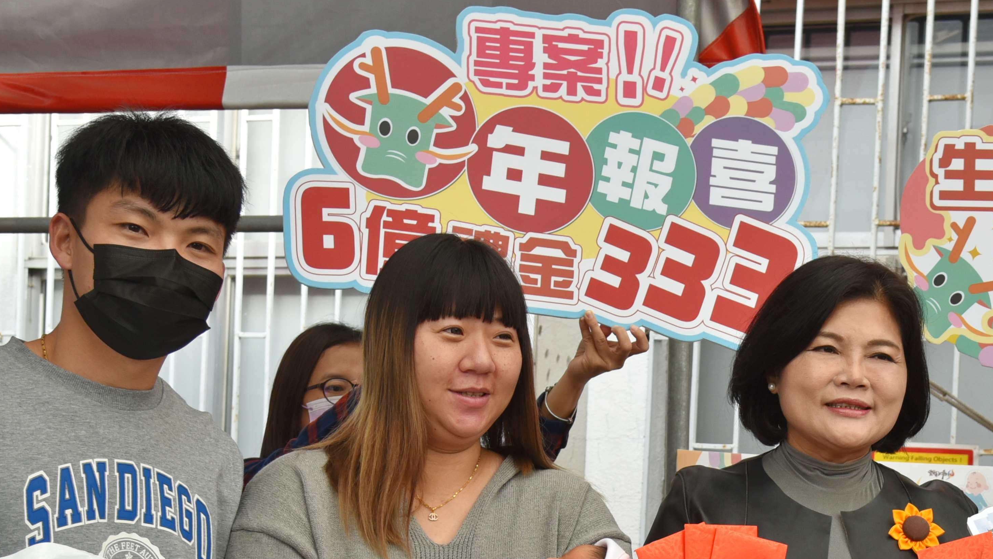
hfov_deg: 25.3
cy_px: 636
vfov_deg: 14.4
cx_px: 844
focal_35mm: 82
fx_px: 2159
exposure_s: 1/200
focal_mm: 38
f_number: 7.1
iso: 400
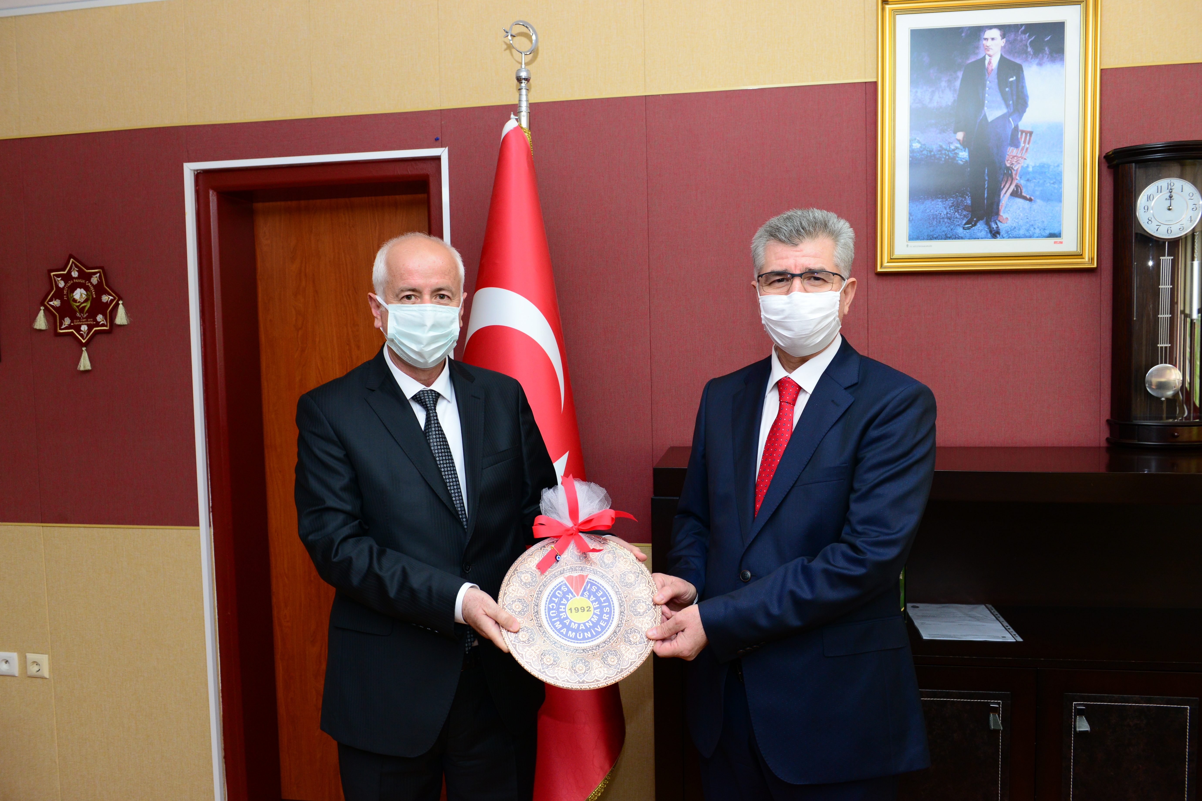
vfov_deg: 47.9
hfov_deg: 67.4
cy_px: 400
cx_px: 601
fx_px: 901
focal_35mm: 27
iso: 1250
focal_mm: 27
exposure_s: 1/125
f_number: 5.6
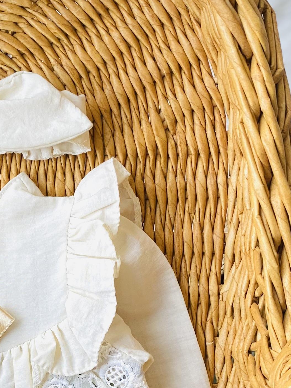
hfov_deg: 19.3
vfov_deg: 25.2
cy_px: 349
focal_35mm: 75
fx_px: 841
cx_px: 28
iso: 32
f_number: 1.8
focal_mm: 4.25
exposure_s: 1/338
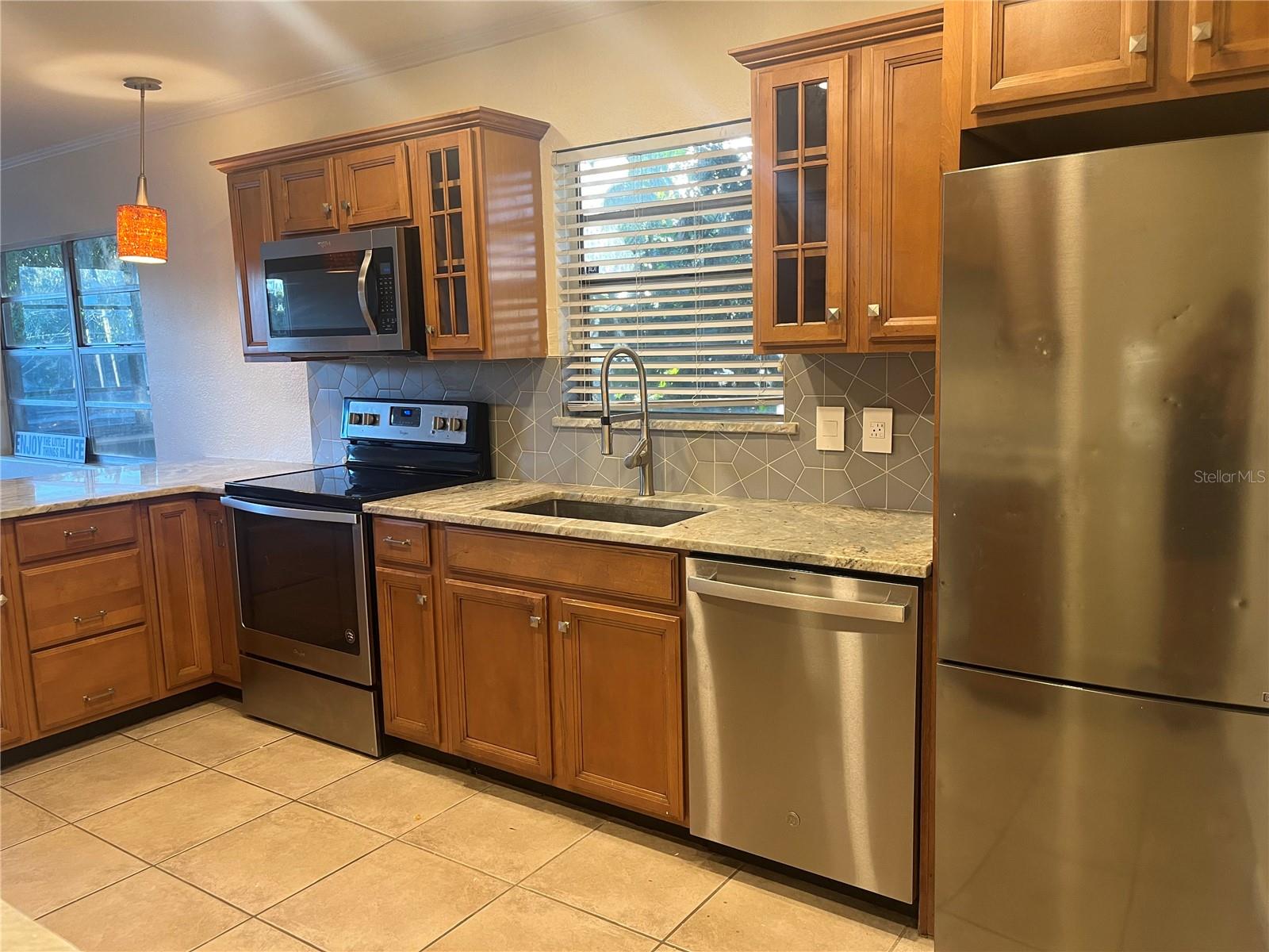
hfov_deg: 67.3
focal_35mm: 26
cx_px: 634
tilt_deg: -7.8
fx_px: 953
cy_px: 476
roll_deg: +1.6
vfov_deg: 53.1
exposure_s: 1/60
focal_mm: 5.1
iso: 80
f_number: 1.6
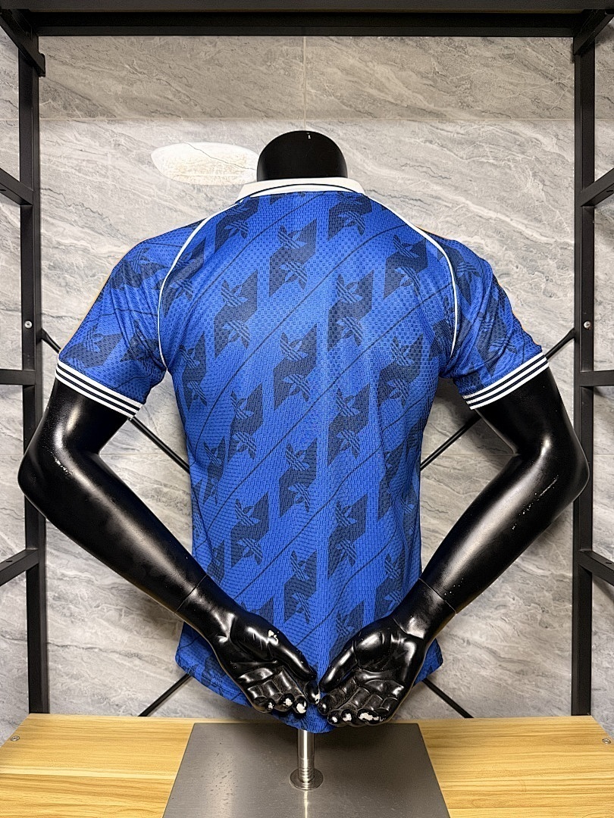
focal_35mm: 24
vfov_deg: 71.6
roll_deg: -0.6
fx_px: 568
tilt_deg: -1.6
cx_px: 307
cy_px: 409
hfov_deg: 56.8
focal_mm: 6.76
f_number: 1.78
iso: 400
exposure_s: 1/60
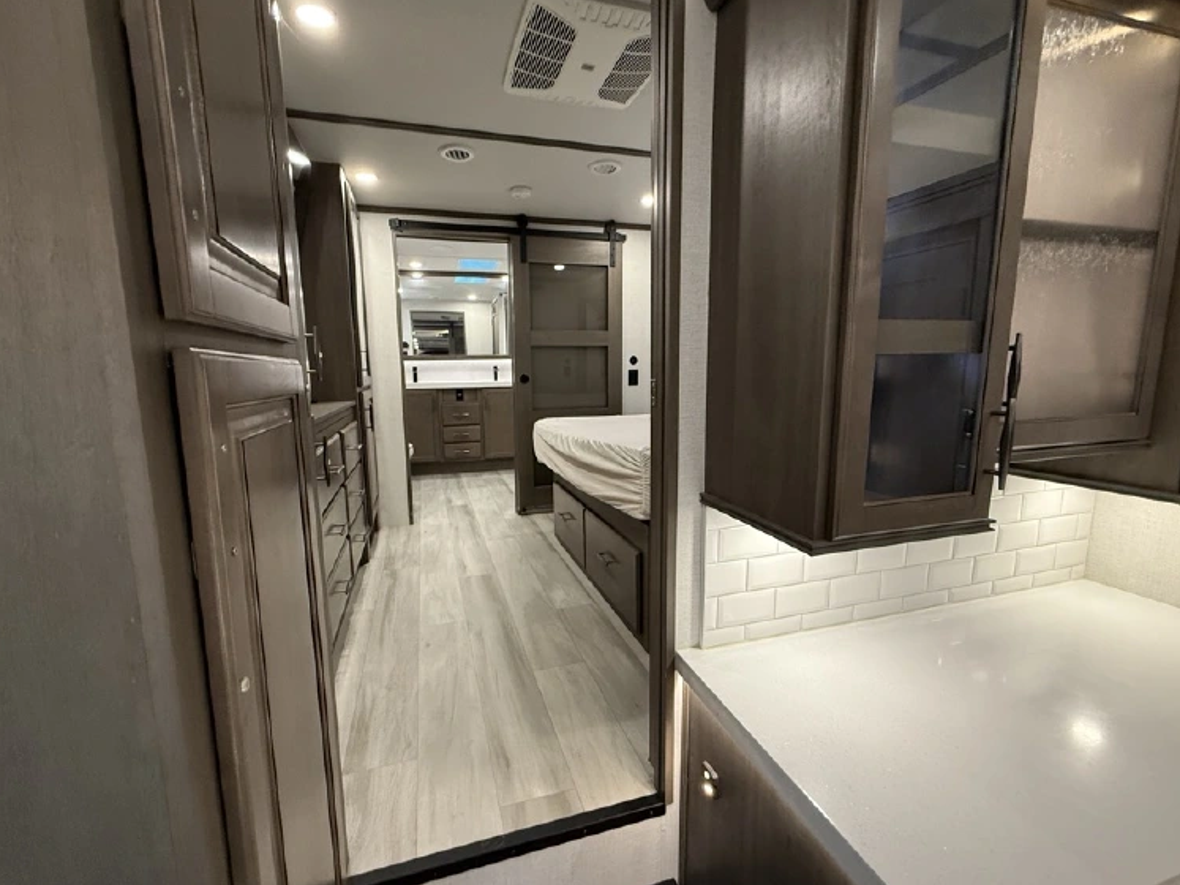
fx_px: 511
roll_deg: +2.5
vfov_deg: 81.7
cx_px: 573
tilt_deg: -7.6
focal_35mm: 15
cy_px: 442
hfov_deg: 98.2
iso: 320
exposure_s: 1/60
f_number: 2.2
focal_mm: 2.22
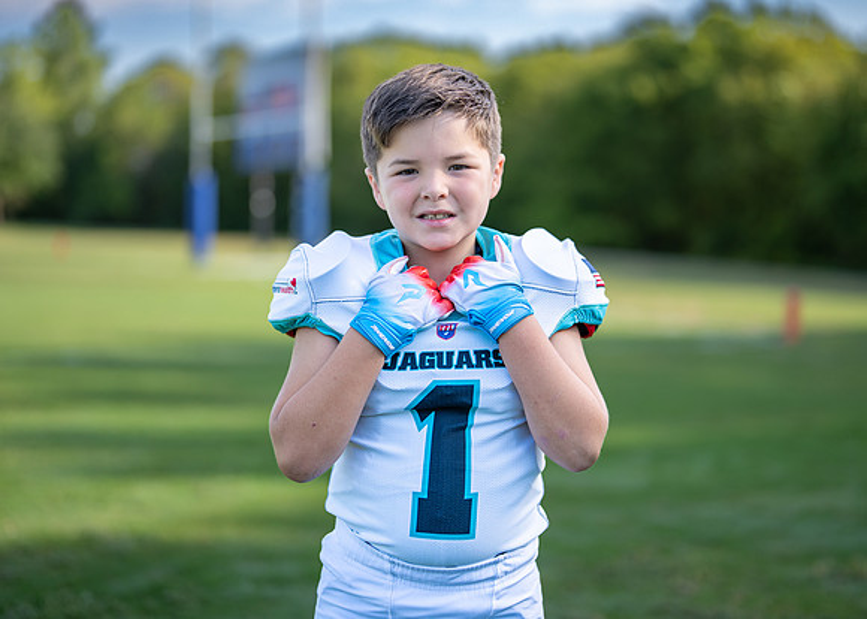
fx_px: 1435
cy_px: 275
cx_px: 452
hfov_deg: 33.6
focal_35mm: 58
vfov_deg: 24.3
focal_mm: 50
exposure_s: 1/2500
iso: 100
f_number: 1.2
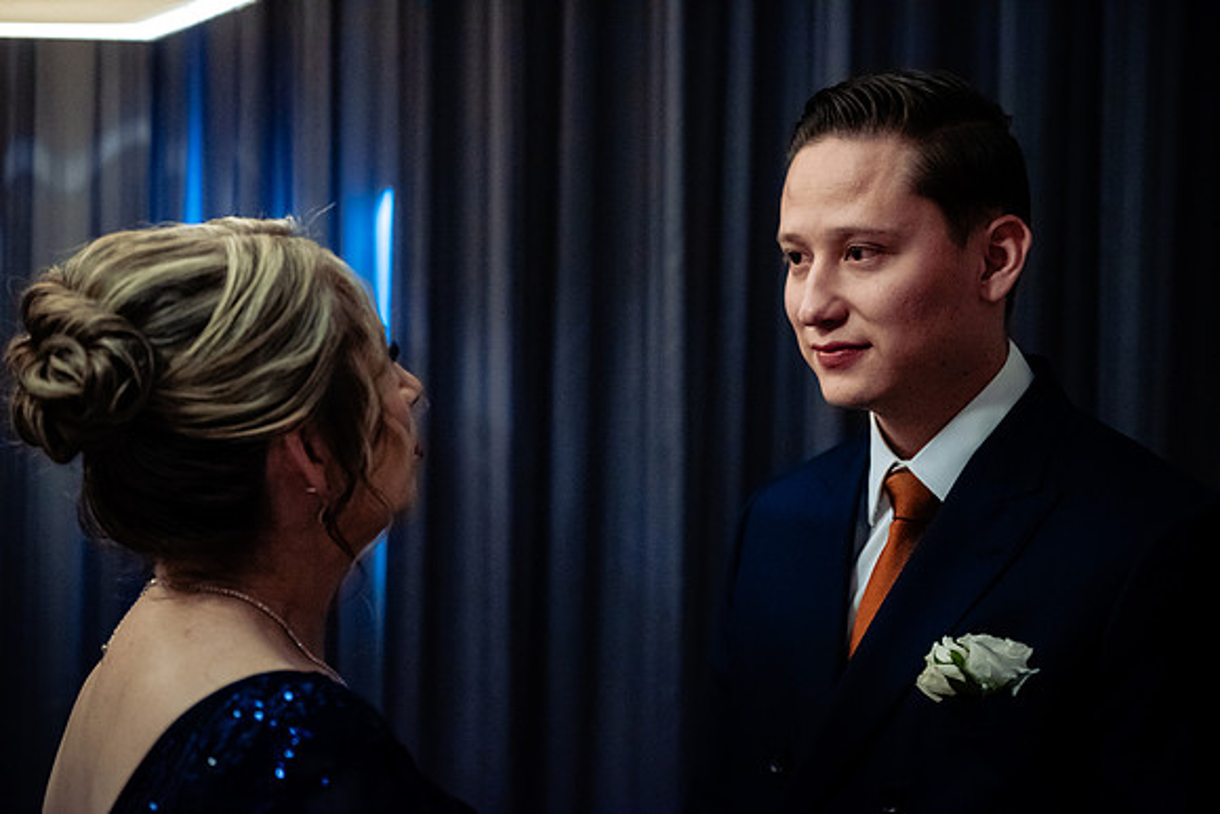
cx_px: 610
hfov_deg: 30.5
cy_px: 407
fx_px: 2237
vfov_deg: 20.6
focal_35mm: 66
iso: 6400
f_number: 2.8
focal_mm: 66
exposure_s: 1/125
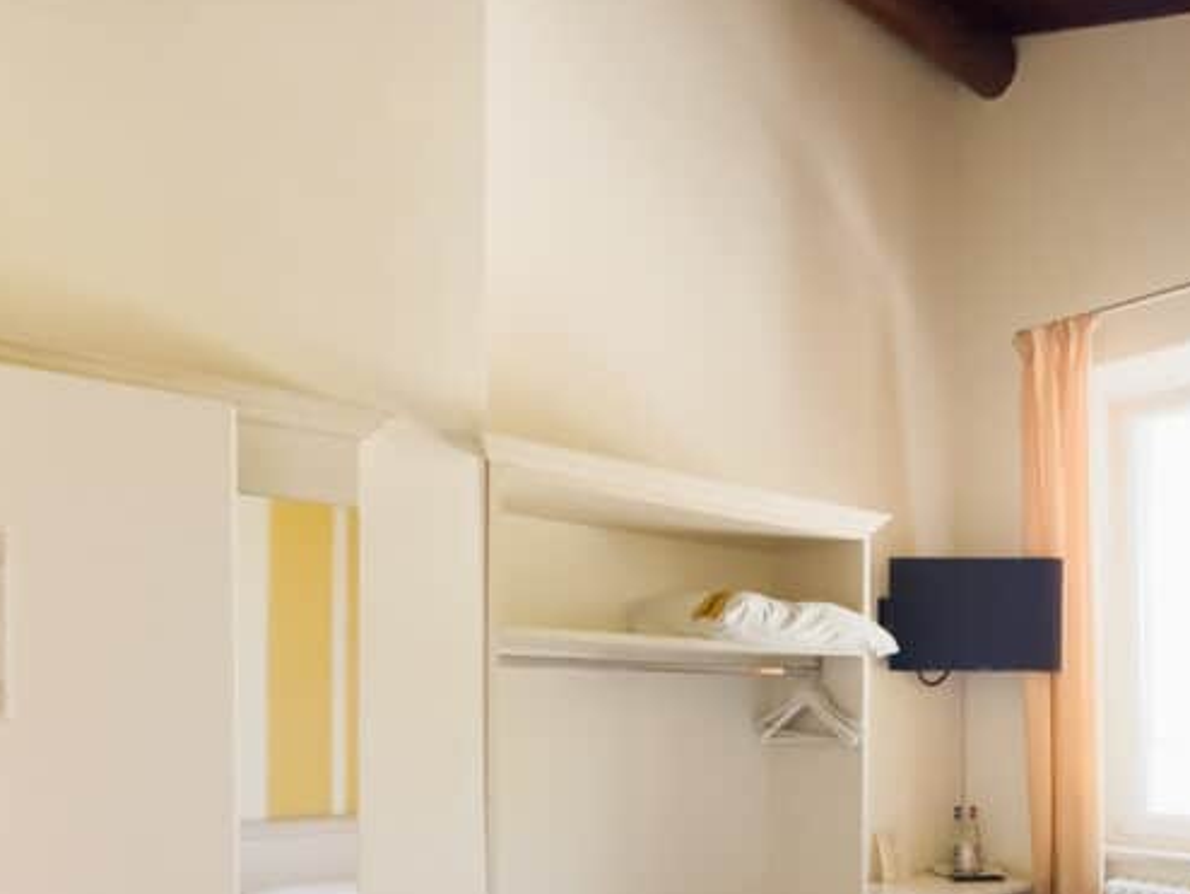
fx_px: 997
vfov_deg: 45.7
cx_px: 877
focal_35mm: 29
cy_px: 718
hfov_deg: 58.7
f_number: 2.2
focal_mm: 2.22
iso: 250
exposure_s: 1/100
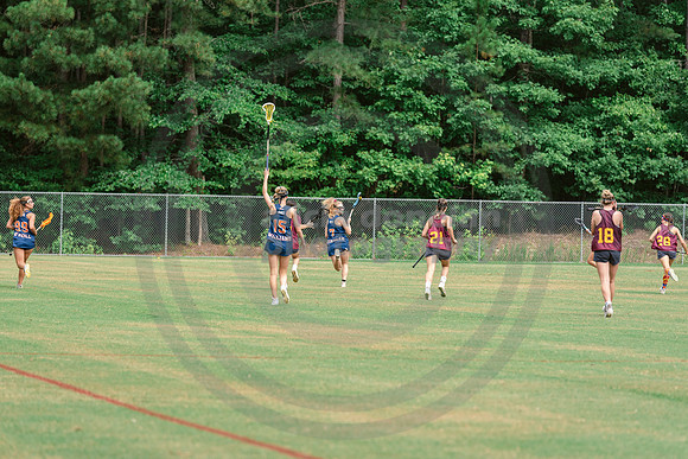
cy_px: 230
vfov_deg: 6.9
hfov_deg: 10.3
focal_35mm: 200
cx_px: 344
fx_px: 3823
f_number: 4
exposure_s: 1/1000
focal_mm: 200
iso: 250
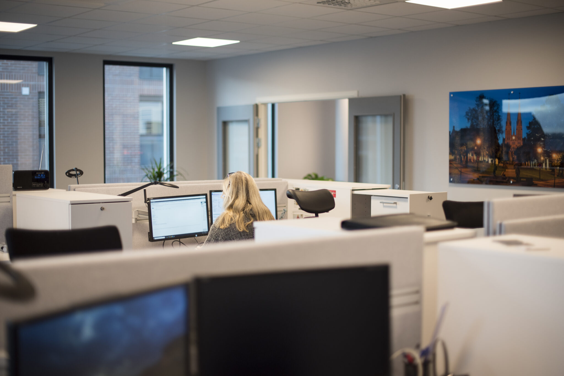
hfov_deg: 39.6
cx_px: 282
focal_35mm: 50
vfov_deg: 27.0
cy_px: 188
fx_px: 784
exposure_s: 1/320
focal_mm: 50
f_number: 1.4
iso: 320
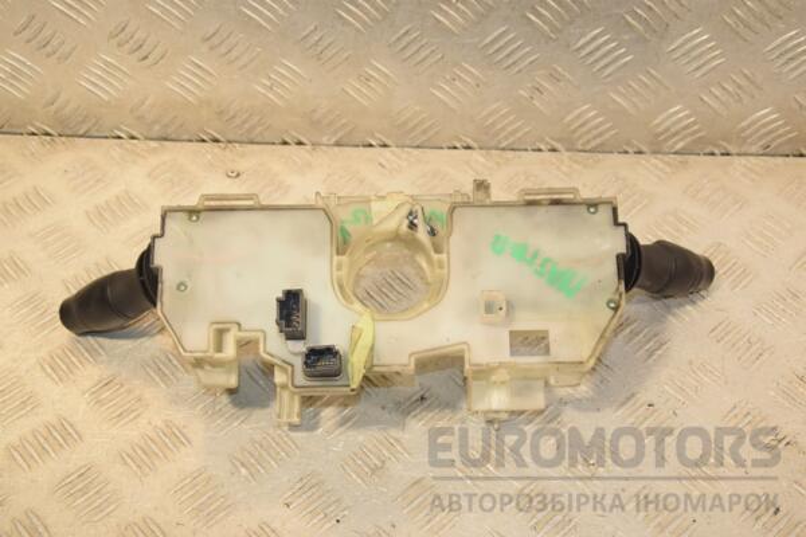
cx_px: 403
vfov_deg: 28.1
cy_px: 268
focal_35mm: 48
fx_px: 1075
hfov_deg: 41.1
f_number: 6.3
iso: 800
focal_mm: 32
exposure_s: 1/200
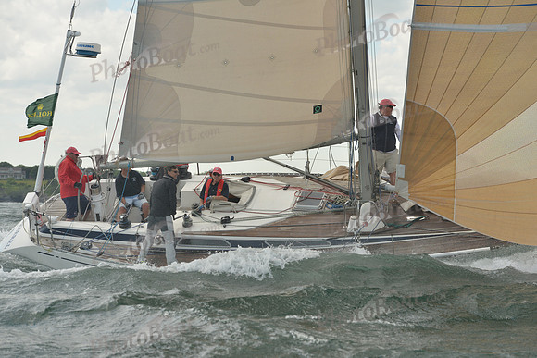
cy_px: 179
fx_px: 1492
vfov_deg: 13.7
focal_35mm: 100
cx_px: 268
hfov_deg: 20.4
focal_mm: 100
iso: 400
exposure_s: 1/800
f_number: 4.5
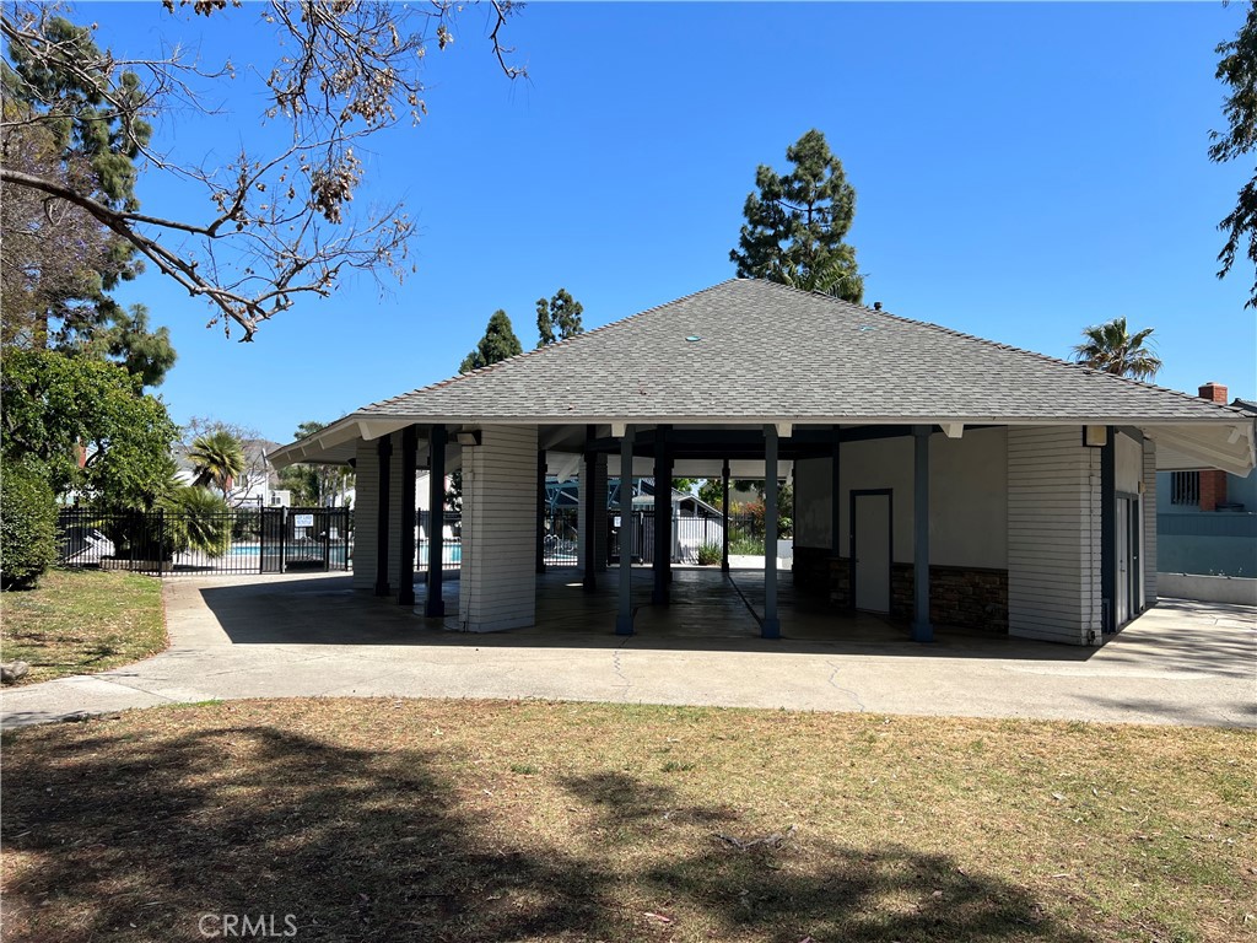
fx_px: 944
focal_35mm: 26
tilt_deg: +2.4
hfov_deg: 67.3
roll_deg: -0.2
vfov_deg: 53.1
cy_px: 472
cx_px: 628
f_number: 1.5
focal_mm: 5.7
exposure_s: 1/3257
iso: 50
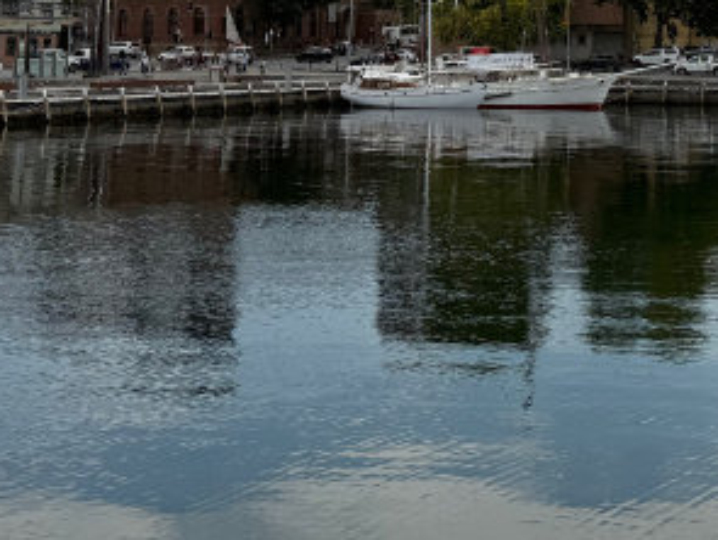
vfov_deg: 21.2
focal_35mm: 65
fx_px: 1350
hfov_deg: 29.0
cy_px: -90
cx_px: 594
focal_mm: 6.8
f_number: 1.8
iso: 80
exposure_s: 1/14286
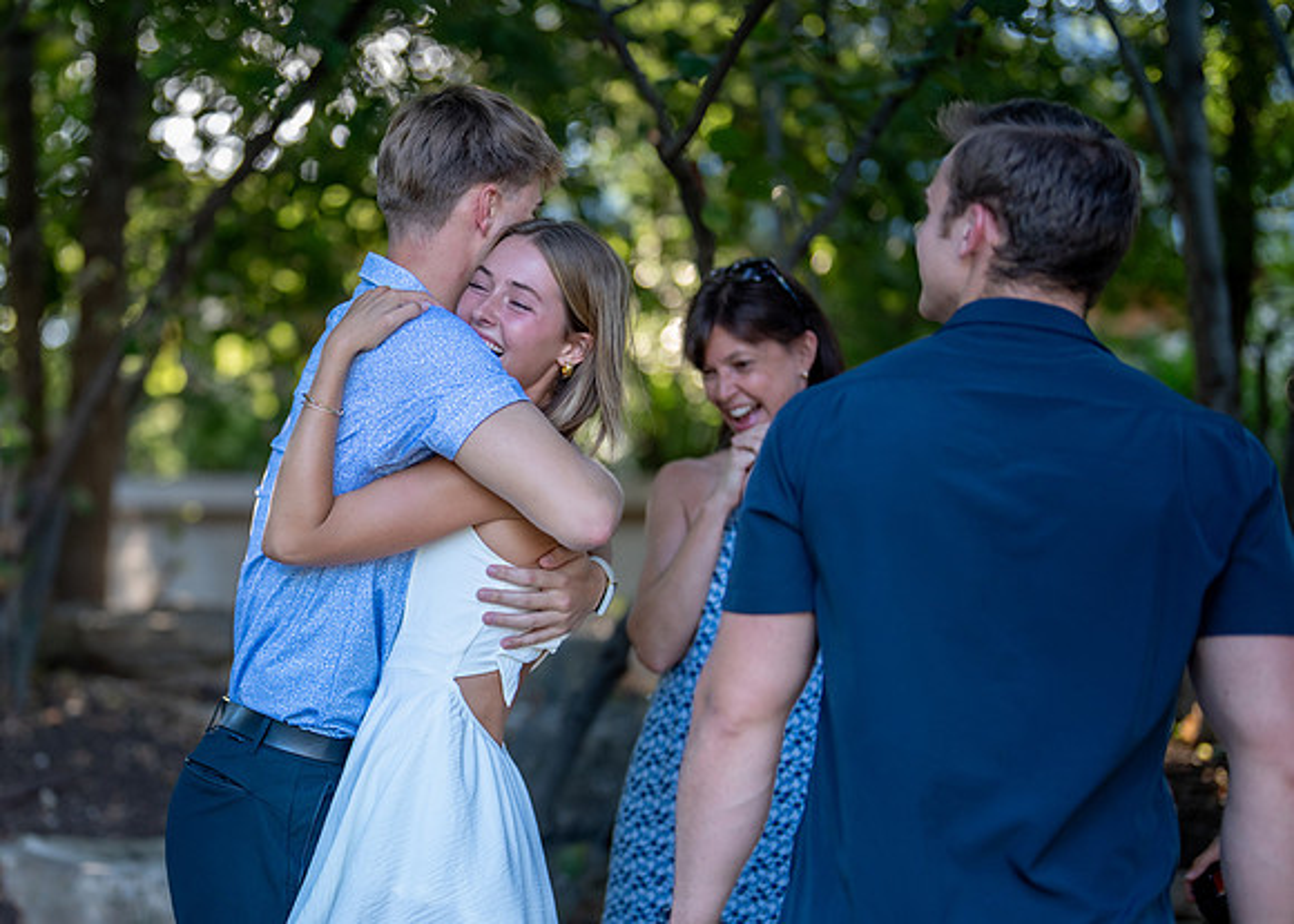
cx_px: 361
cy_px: 542
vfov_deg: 20.0
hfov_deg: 27.5
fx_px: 2616
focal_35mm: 71
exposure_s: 1/1000
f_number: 1.2
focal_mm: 50
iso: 320
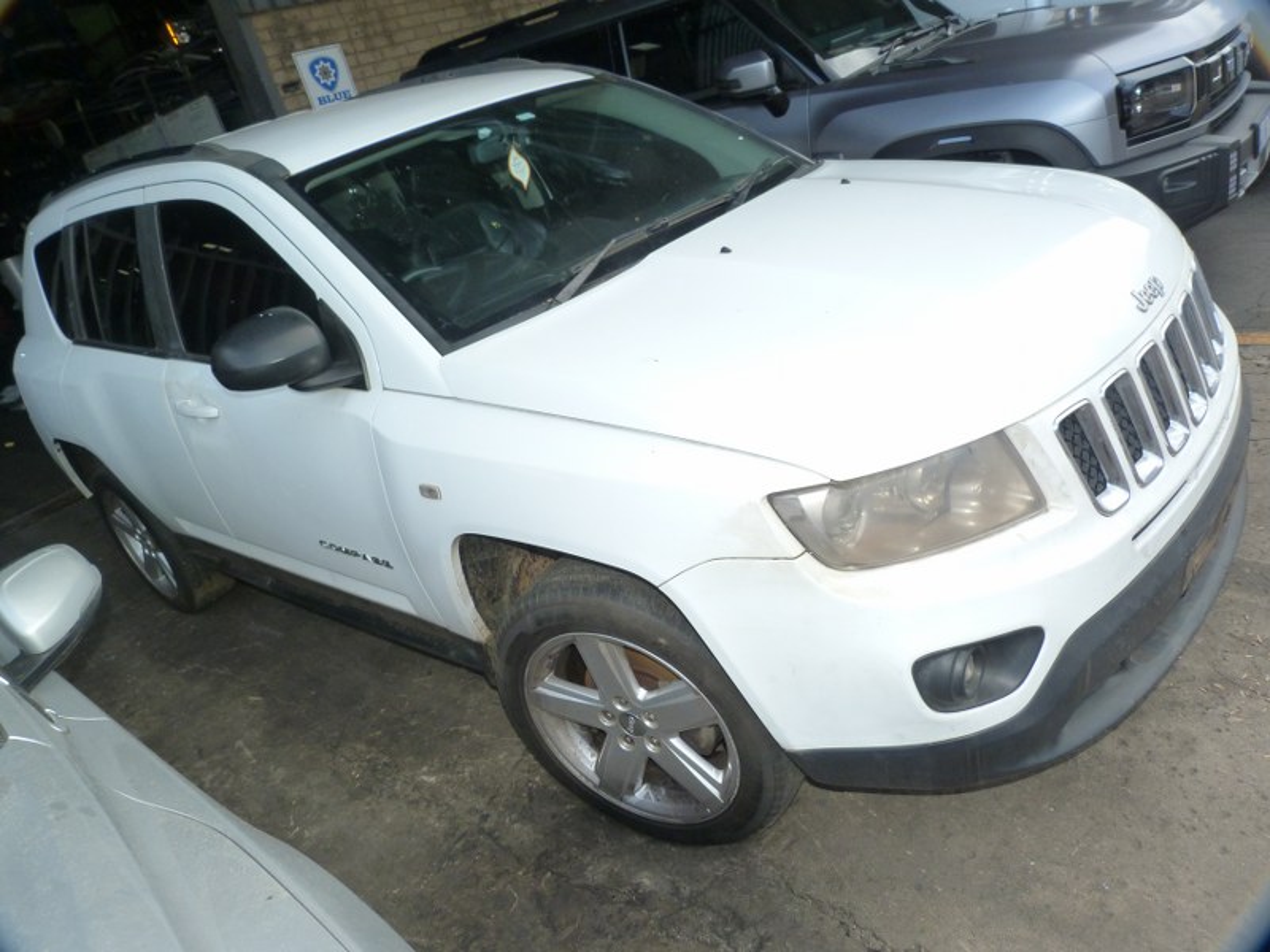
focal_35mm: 25
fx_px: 917
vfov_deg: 54.9
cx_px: 635
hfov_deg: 69.4
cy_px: 476
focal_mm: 4.5
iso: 125
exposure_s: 1/200
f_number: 4
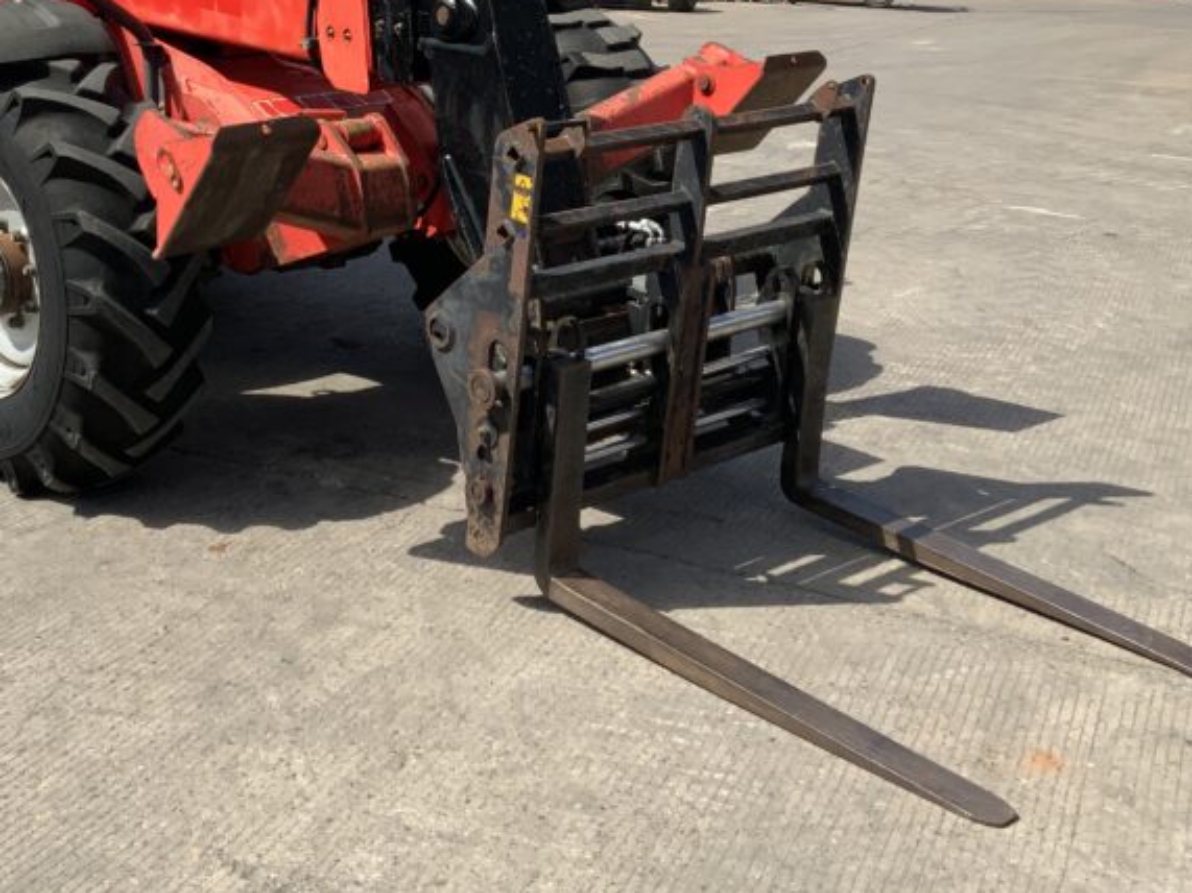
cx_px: 468
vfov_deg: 27.5
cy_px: 177
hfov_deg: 36.7
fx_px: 1790
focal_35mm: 52
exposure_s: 1/1984
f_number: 1.8
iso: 20
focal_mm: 3
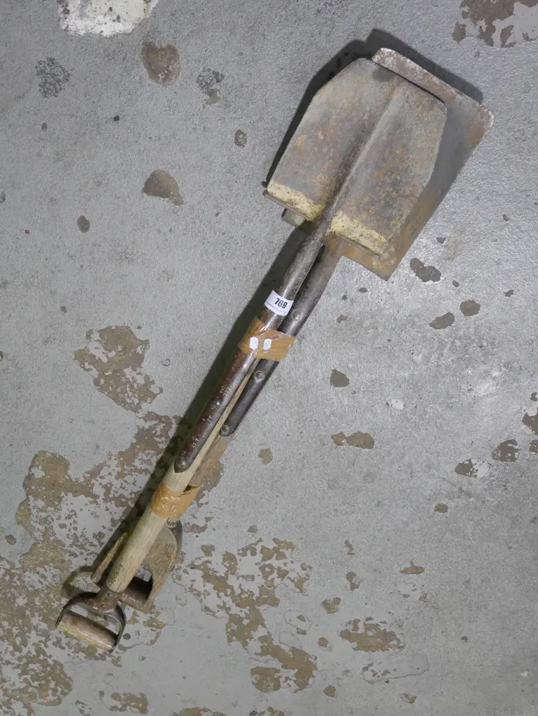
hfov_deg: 37.8
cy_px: 358
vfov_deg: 49.0
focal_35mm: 38
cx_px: 269
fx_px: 787
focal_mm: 19
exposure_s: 1/60
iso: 3200
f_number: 4.3
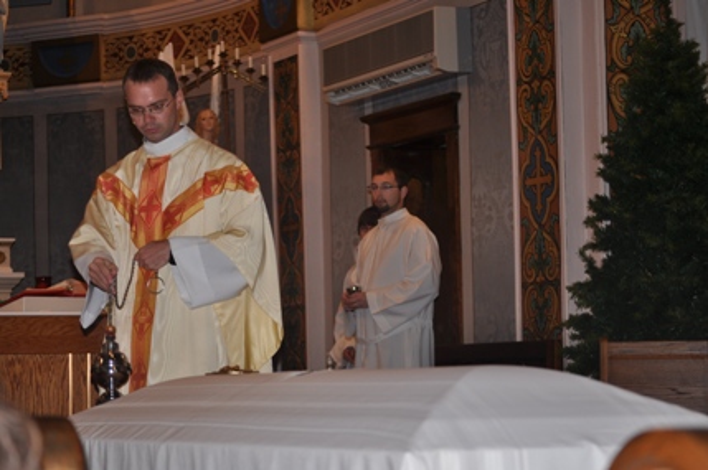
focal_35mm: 98
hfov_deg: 20.9
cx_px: 354
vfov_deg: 14.0
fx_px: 1915
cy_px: 235
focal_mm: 65
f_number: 4.2
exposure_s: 1/60
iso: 200
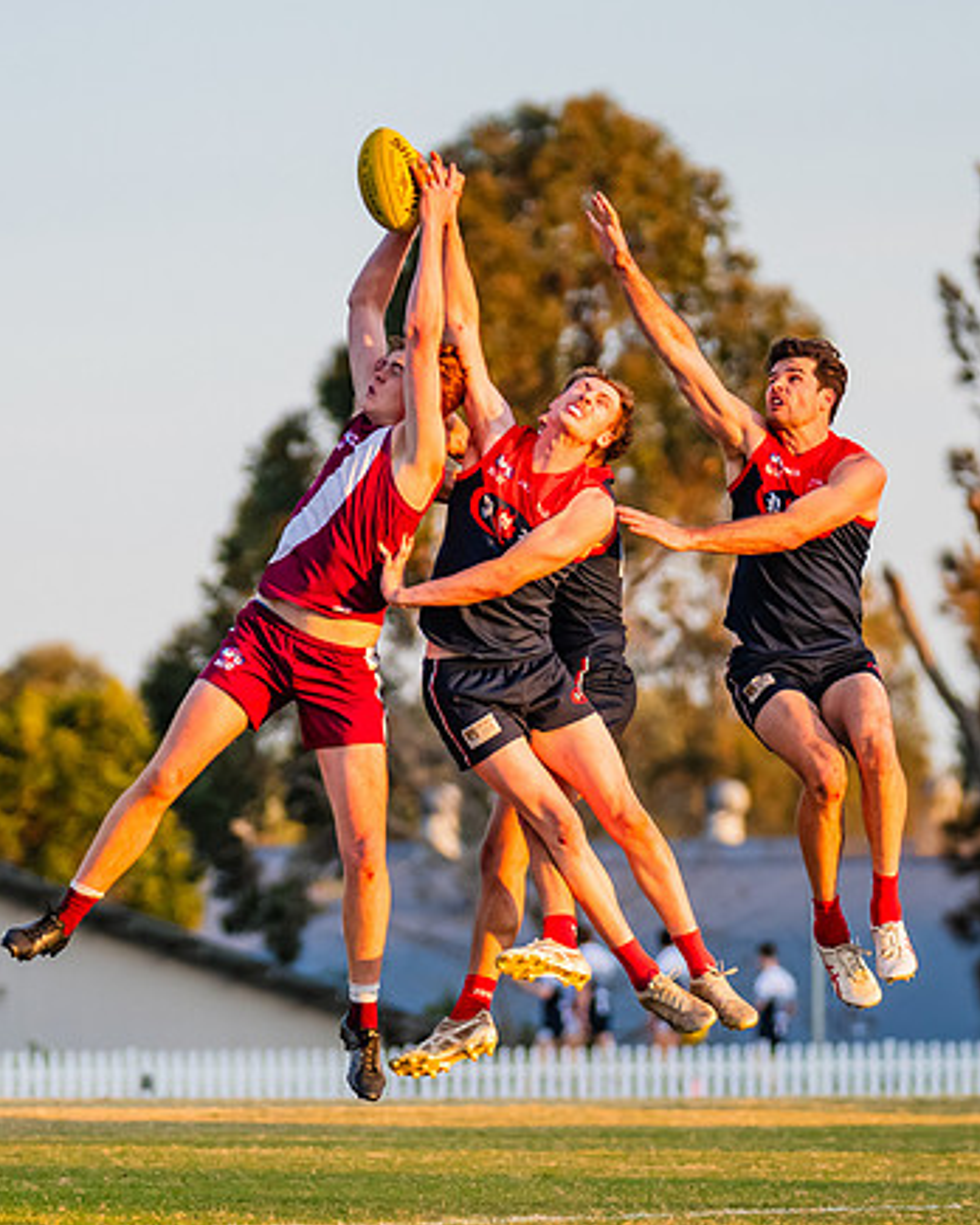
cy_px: 688
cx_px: 282
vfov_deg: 4.2
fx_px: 16605
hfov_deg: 3.4
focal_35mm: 458
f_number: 5
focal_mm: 220
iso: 800
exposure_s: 1/1000
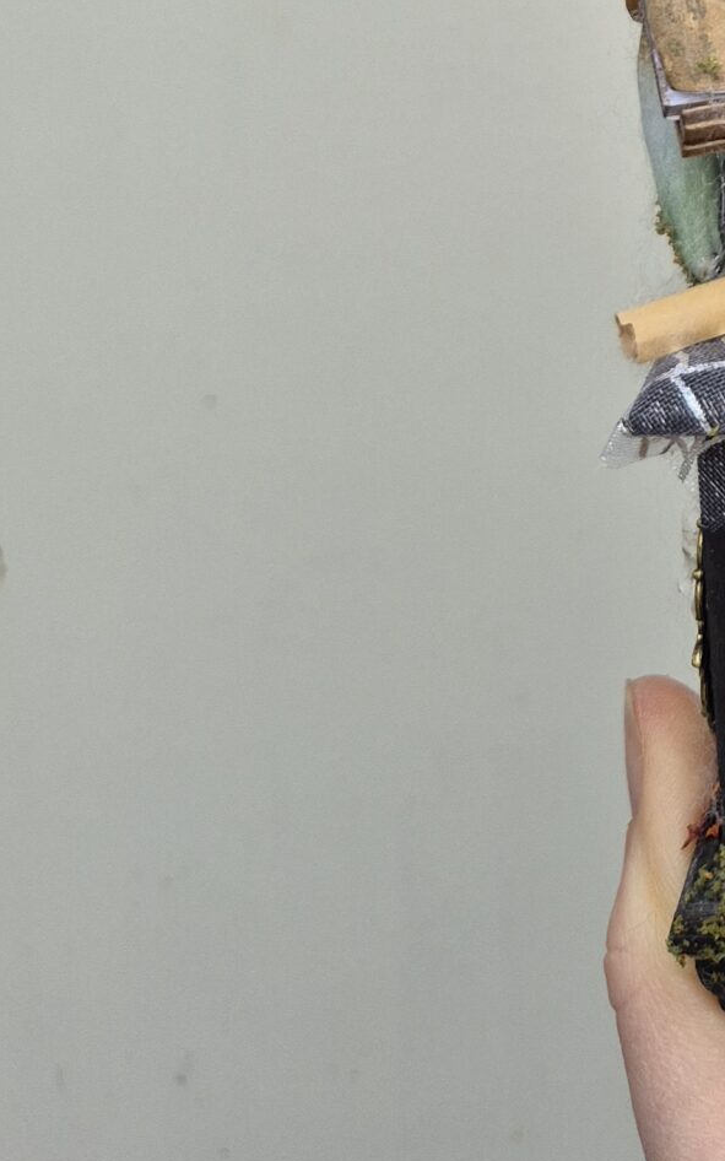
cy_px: -256
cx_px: 1137
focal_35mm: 66
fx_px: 2087
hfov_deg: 17.4
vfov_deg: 27.2
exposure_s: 1/180
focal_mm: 5.4
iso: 80
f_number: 1.8
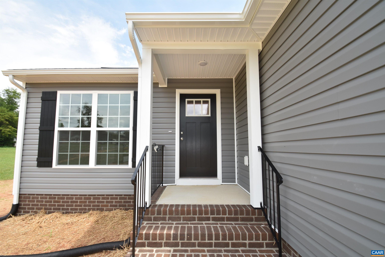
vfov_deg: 77.3
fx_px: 160
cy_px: 128
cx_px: 192
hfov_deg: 100.4
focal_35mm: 15
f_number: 7.1
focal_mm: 10
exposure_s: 1/200
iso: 100
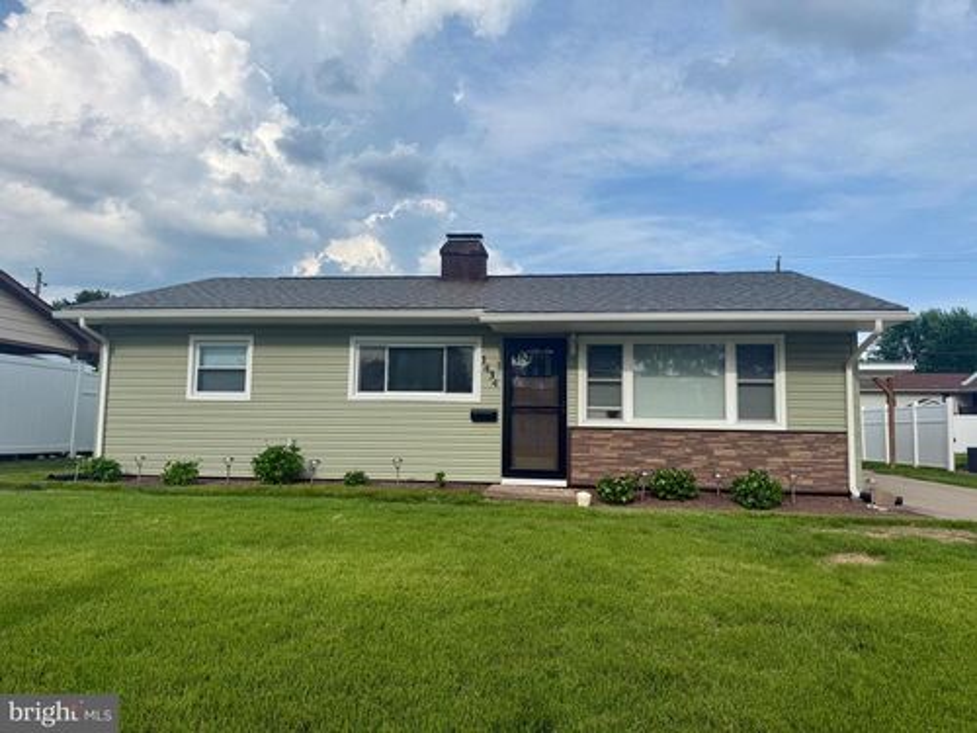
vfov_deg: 56.8
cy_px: 366
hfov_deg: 71.6
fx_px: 677
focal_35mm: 24
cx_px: 488
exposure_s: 1/4975
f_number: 1.78
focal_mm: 6.76
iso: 80
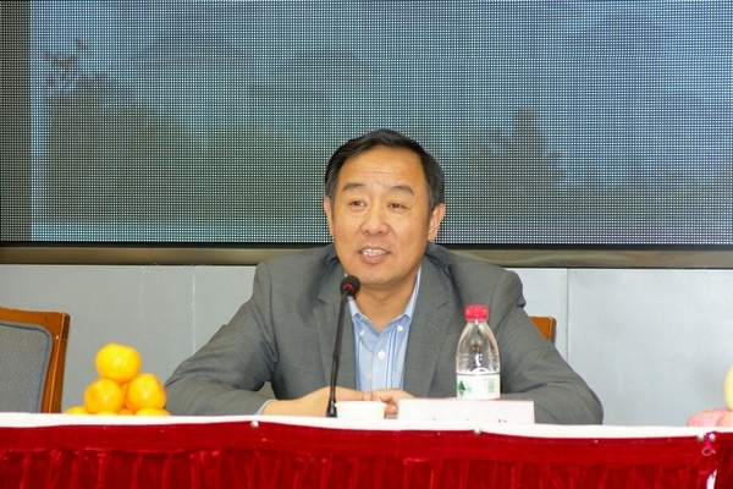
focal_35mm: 120
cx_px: 366
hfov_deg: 17.1
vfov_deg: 11.4
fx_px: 2443
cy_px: 244
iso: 400
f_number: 4.5
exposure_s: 1/60
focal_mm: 80
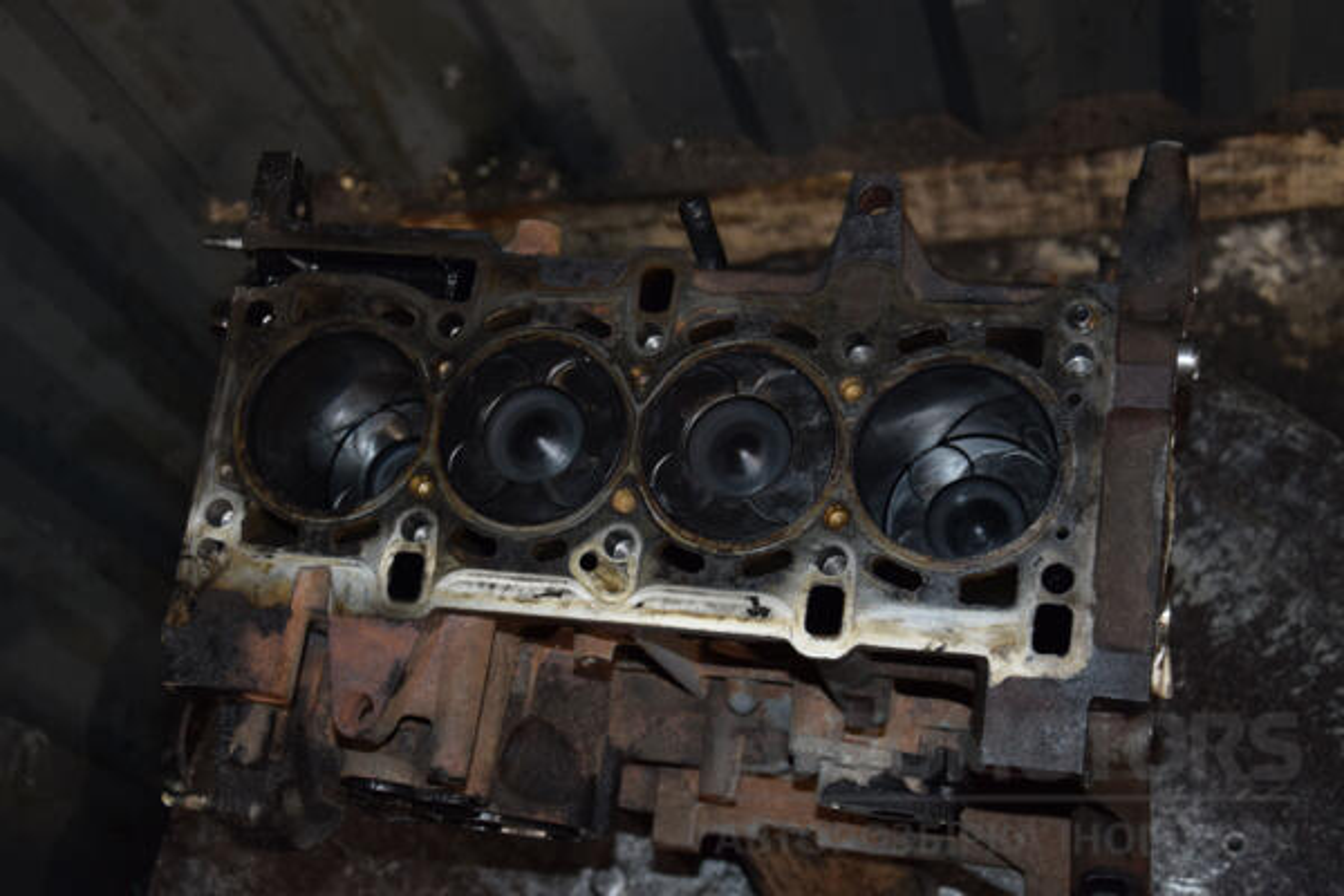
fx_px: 2240
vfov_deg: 22.6
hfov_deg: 33.4
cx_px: 672
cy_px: 448
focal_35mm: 60
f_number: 4.8
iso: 800
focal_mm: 40
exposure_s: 1/60
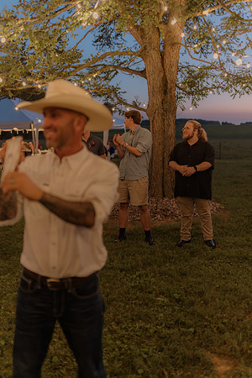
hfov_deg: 37.9
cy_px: 189
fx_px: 367
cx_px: 126
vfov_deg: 54.4
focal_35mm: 35
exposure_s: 1/125
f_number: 1.4
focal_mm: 35
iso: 1000
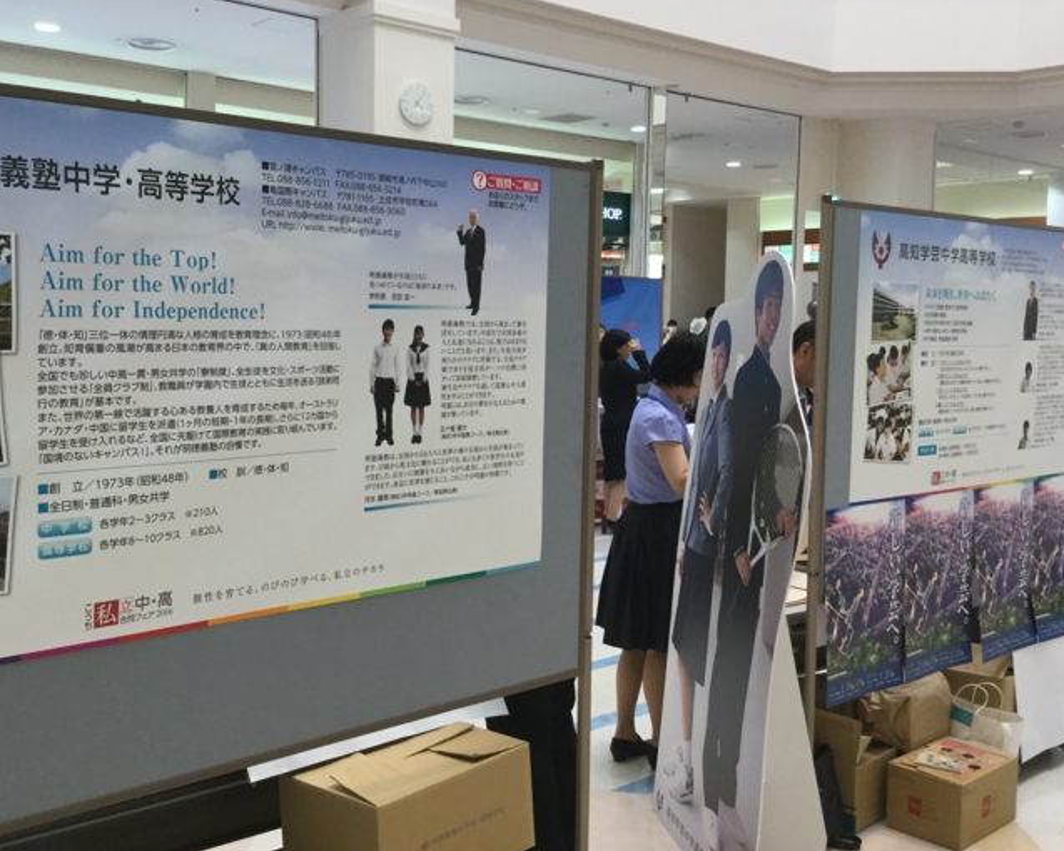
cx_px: 481
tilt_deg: -3.7
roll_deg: -1.1
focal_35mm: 38
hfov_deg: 47.9
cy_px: 377
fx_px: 1197
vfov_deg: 39.1
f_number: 2.4
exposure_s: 1/30
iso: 40
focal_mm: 3.3
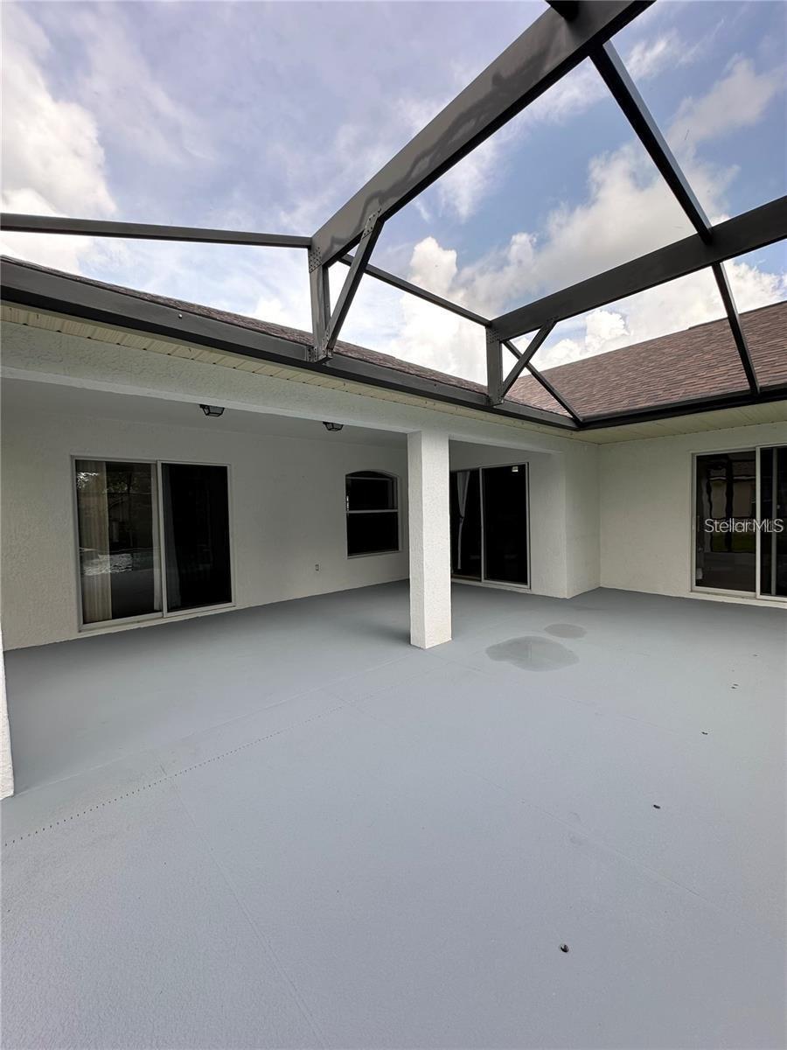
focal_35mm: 14
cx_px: 394
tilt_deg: -1.7
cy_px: 525
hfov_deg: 85.7
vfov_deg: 102.1
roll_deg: +0.1
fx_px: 424
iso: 40
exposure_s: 1/216
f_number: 2.2
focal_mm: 2.22
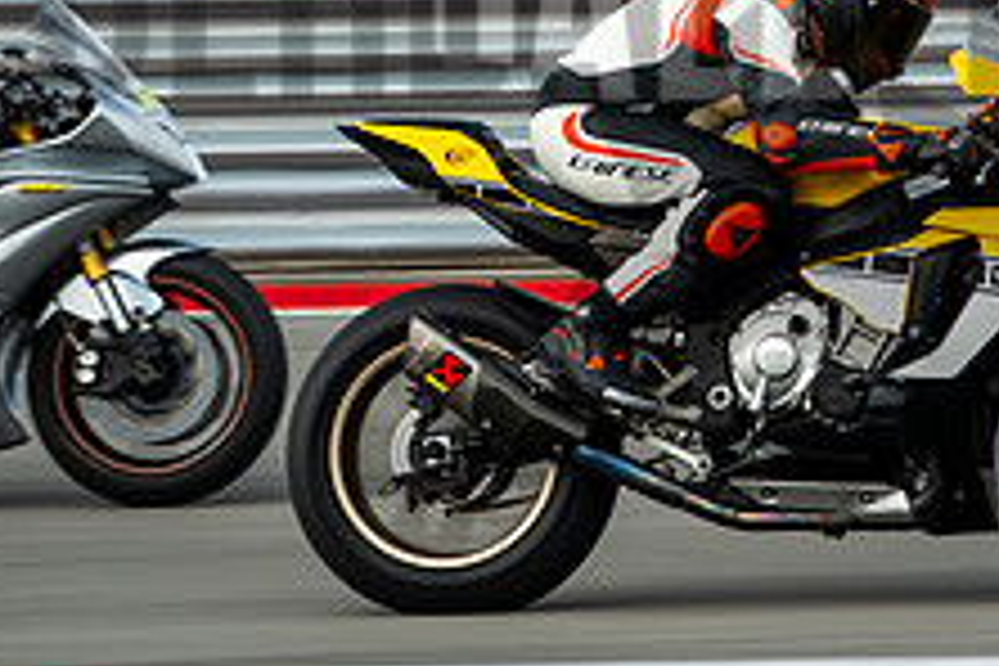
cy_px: -16
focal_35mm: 392
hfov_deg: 5.2
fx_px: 10877
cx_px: 986
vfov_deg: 3.5
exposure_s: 1/200
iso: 160
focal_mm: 100
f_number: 5
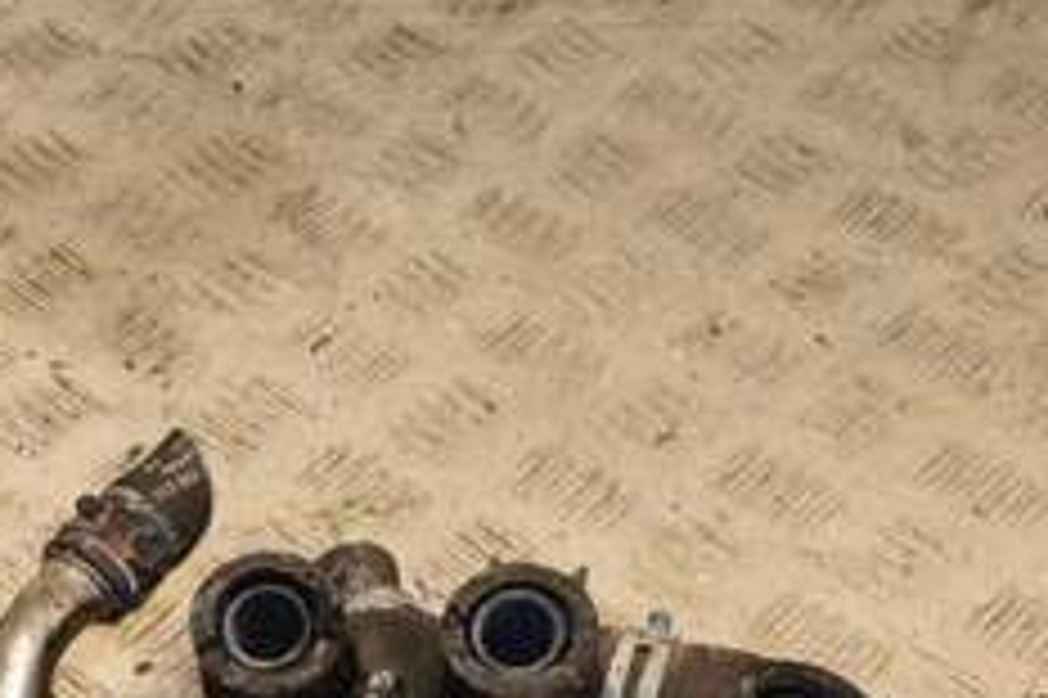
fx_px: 2473
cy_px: 743
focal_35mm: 85
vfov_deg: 15.7
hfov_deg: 22.5
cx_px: -112
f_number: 8
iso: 800
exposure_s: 1/200
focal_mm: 22
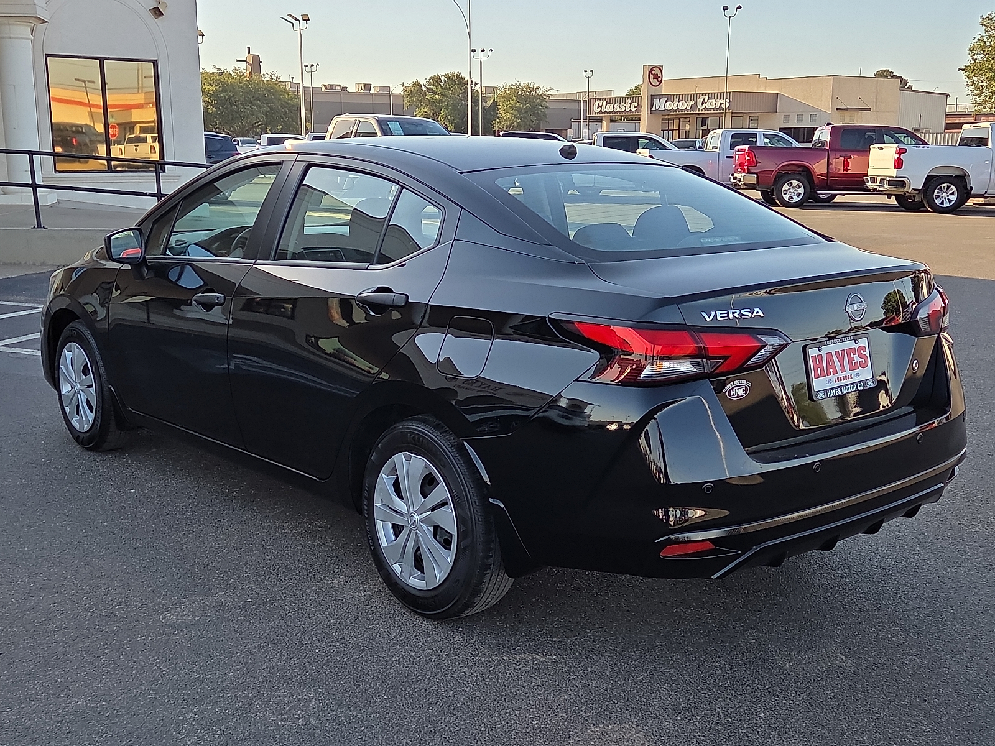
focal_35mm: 40
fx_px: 1150
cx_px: 498
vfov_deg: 36.0
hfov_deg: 46.8
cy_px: 373
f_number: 1.8
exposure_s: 1/909
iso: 25
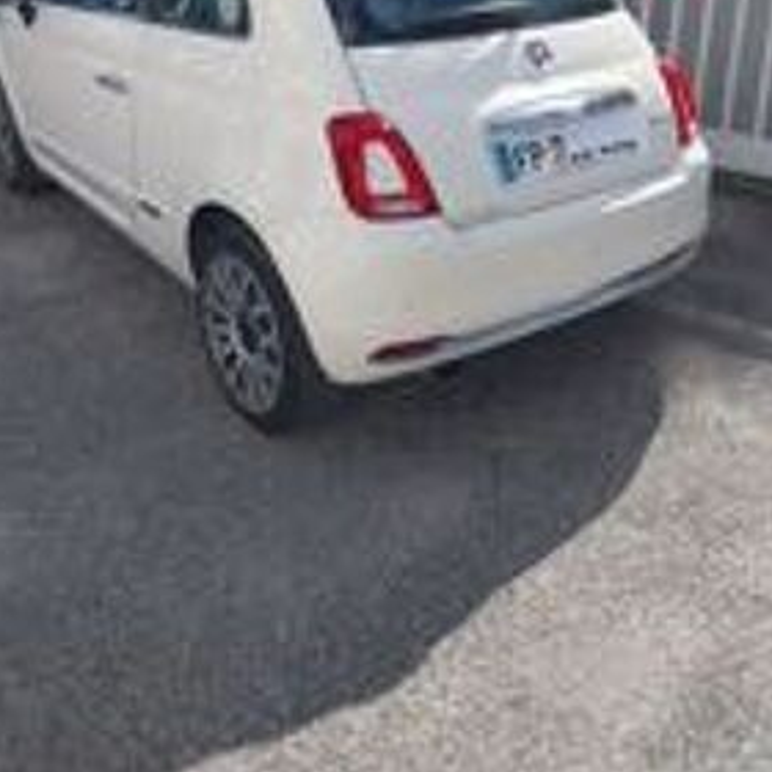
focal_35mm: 35
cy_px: 194
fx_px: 883
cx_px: 336
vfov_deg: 45.6
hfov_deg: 47.1
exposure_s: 1/917
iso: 25
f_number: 1.8
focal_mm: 4
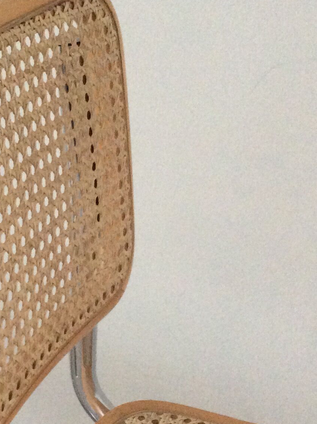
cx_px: 34
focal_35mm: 73
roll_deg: -1.3
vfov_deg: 26.7
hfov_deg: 19.8
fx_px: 893
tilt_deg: -27.9
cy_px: 235
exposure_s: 1/20
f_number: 2.4
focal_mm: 3.3
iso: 320
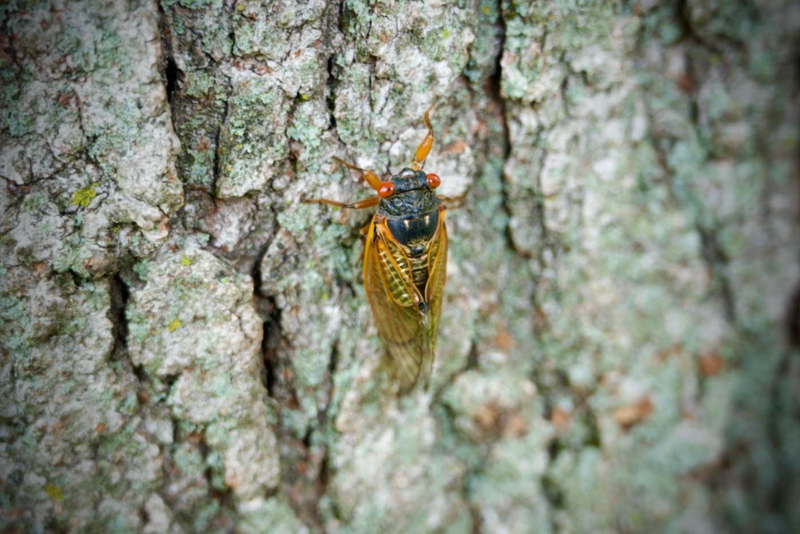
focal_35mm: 47
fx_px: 1045
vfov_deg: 28.7
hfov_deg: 41.9
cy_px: 267
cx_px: 400
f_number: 4
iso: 1000
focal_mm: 47
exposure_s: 1/500
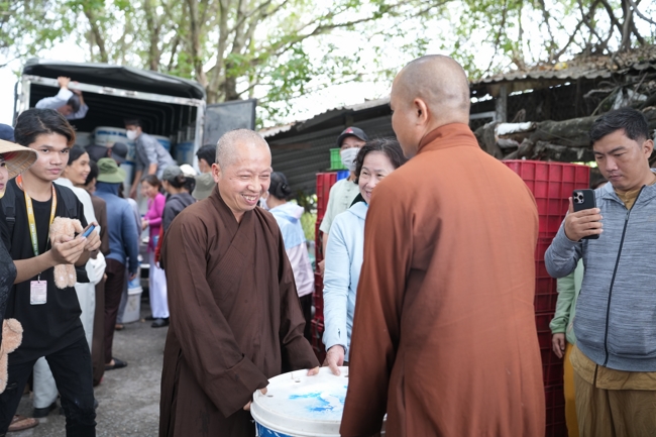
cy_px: 218
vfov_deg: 37.8
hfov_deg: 54.4
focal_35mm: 35
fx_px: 638
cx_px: 328
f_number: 2.8
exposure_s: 1/200
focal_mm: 35
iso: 500
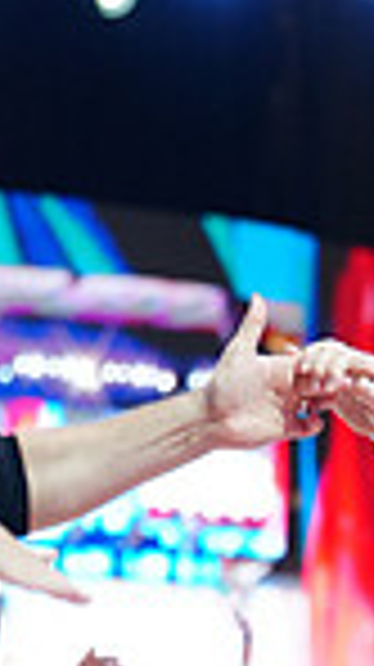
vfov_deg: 6.3
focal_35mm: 340
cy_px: 868
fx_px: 6008
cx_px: 435
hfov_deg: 3.6
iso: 2000
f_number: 2.8
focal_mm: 83
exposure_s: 1/400
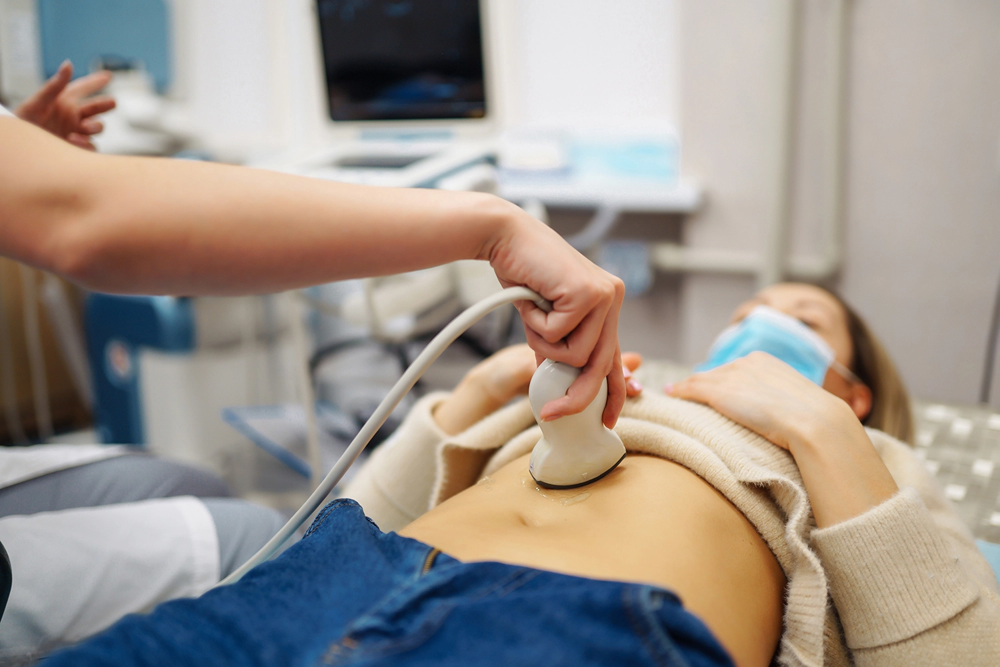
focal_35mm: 35
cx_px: 500
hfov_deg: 54.4
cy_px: 334
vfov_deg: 37.9
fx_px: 972
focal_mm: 35
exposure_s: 1/500
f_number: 1.4
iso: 320
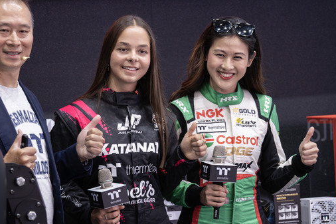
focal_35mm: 253
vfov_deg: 5.4
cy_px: 103
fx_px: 2360
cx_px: 139
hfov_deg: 8.1
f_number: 5.6
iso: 160
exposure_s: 1/40
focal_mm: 164
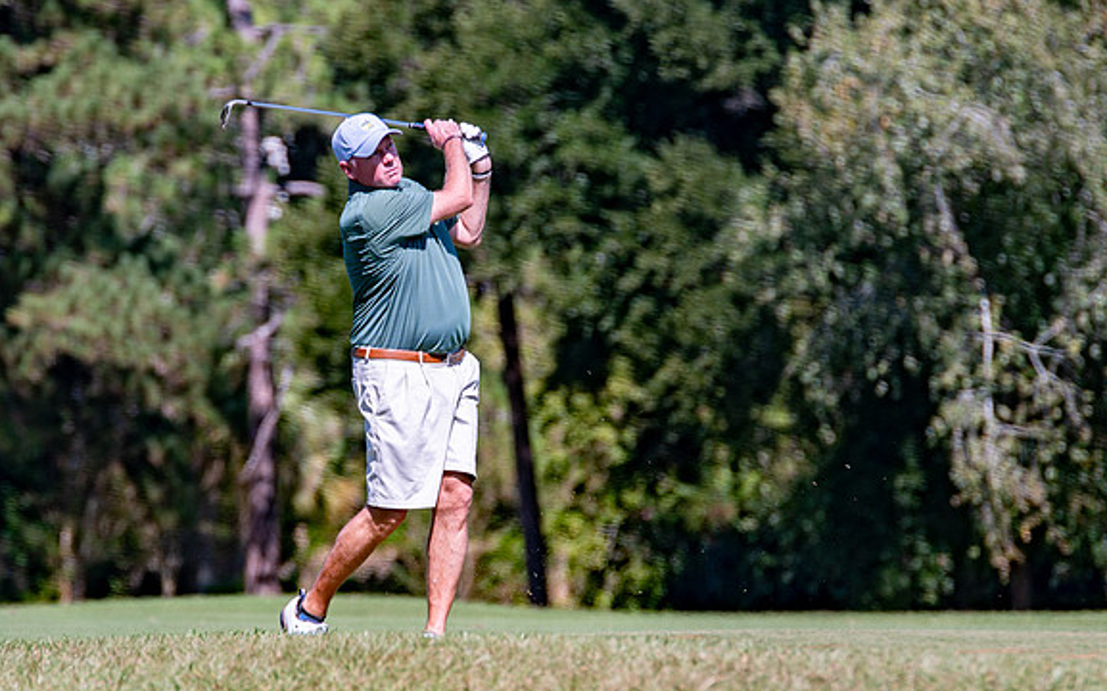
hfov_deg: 5.5
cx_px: 437
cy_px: 402
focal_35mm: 385
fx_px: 11610
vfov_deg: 3.4
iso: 100
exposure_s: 1/1000
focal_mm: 200
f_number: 4
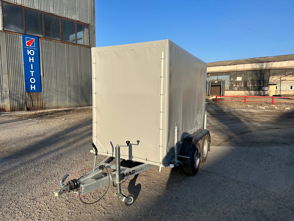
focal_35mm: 24
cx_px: 147
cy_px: 110
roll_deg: +0.8
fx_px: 204
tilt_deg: -6.3
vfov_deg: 56.8
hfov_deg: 71.6
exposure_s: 1/3861
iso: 80
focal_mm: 6.86
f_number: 1.78
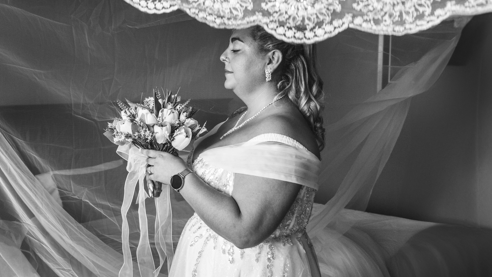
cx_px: 203
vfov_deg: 32.8
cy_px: 124
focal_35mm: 36
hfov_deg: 55.0
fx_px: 470
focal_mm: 16
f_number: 3.5
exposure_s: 1/200
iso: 800
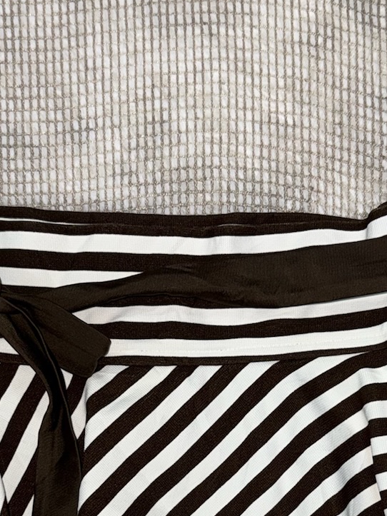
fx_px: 1014
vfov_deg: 27.5
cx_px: 206
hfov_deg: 21.6
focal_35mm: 68
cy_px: 464
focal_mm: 6.76
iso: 64
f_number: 1.78
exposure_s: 1/59
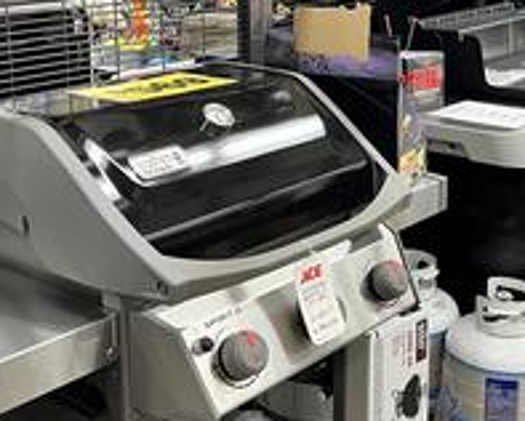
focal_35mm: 60
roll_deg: +0.3
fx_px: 933
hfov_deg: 31.3
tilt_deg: -11.7
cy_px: 85
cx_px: 316
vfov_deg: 25.0
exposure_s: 1/60
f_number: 1.5
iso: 80
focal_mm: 5.7
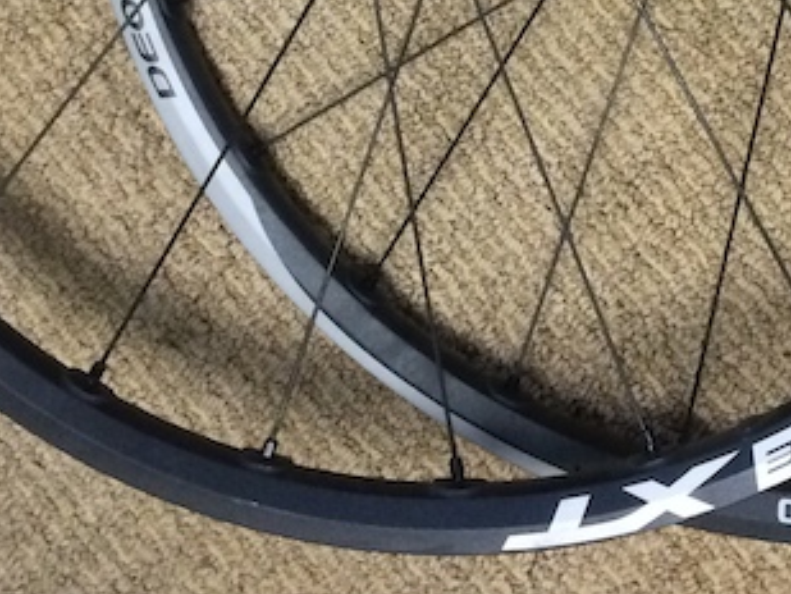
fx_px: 2195
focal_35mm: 96
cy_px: -269
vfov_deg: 14.5
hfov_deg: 20.3
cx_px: 545
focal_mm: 4.15
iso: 250
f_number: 2.2
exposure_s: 1/24
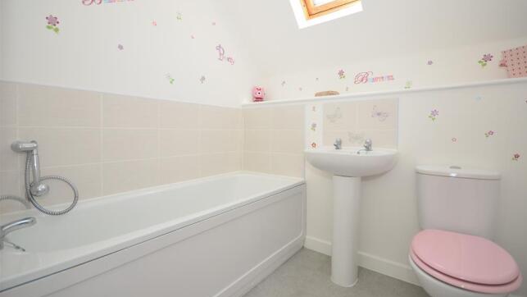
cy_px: 138
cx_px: 268
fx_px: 224
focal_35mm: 16
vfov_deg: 67.0
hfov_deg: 99.3
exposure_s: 1/60
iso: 200
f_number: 5
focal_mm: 10
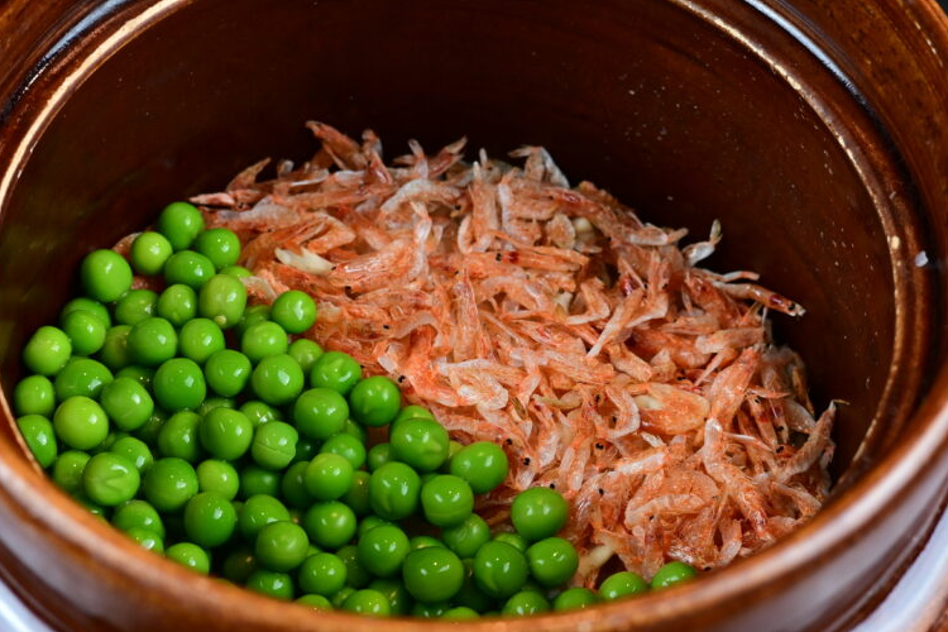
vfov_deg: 19.0
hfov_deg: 28.2
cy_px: 362
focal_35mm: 72
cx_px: 430
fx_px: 1887
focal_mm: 35
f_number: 5
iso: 400
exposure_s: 1/40
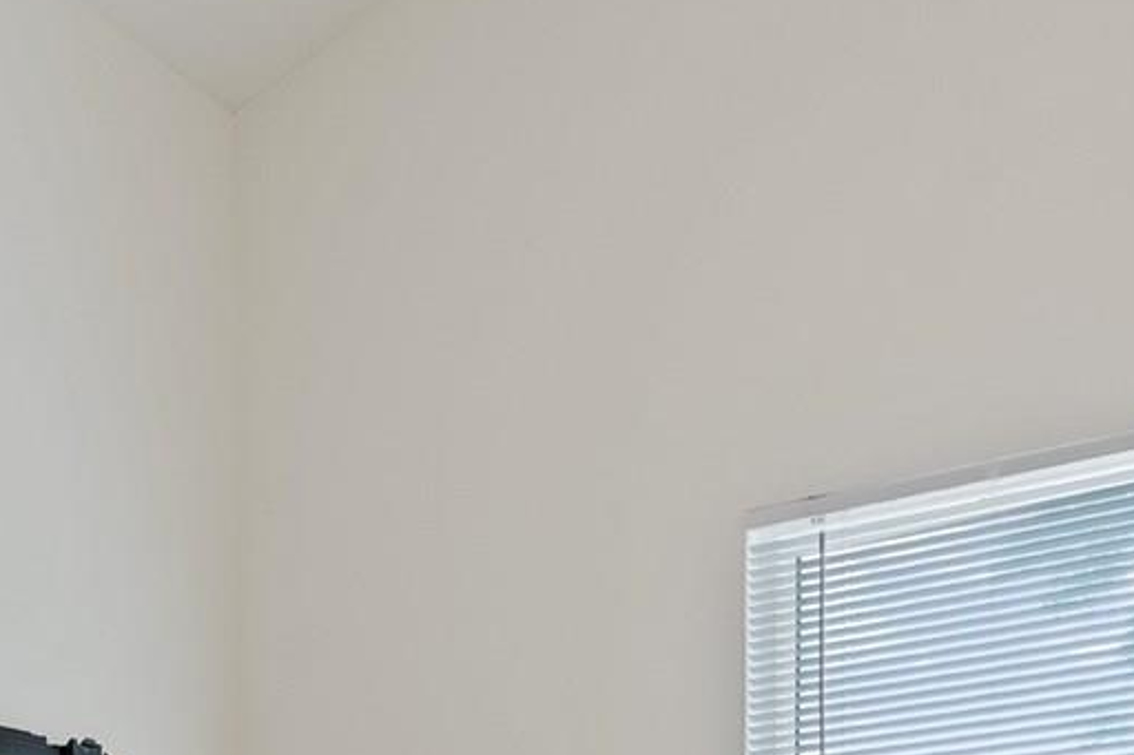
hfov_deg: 30.9
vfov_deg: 18.1
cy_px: 1232
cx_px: 277
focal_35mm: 64
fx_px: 2015
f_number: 8
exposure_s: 1/10
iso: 1000
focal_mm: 16
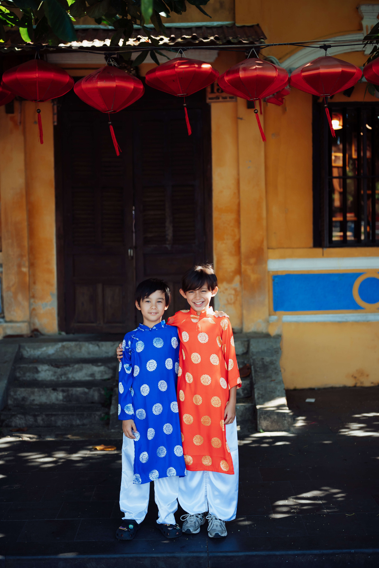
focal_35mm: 50
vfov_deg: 39.6
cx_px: 190
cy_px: 284
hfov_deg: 27.0
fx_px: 790
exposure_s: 1/1250
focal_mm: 50
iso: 320
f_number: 2.2
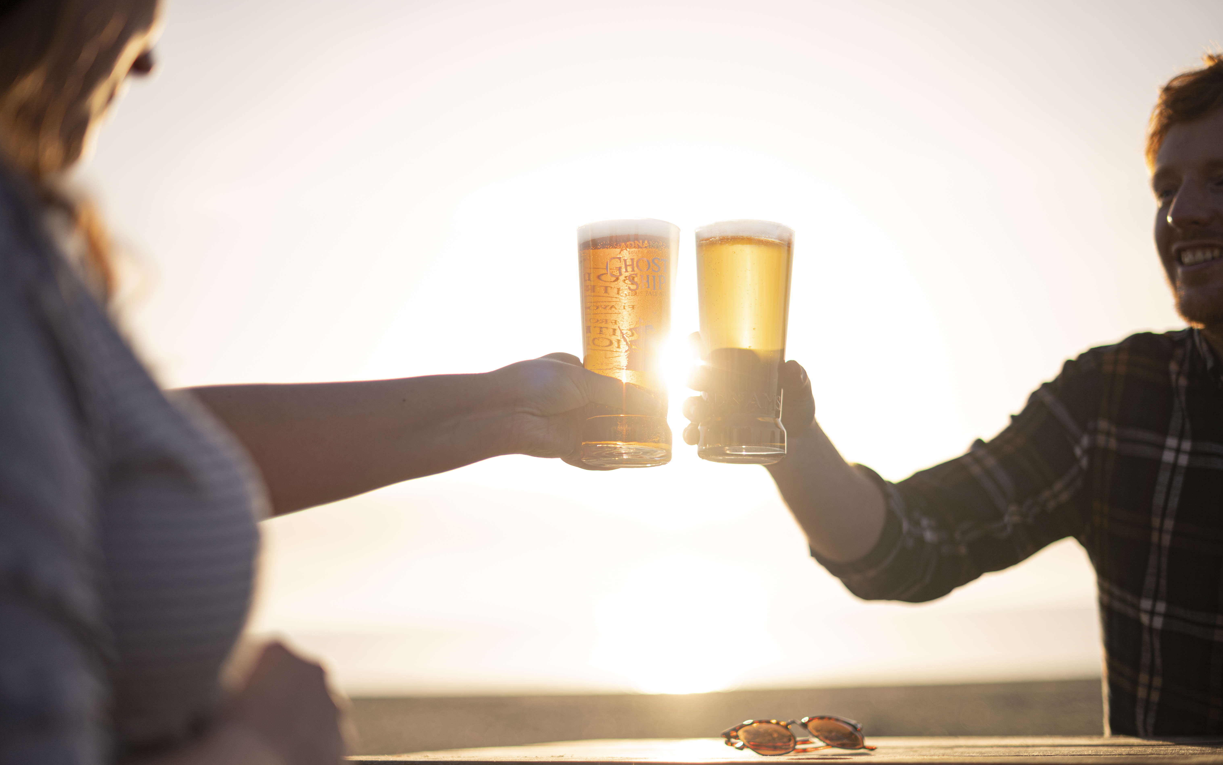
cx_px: 612
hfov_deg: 39.6
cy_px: 374
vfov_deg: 25.3
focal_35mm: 51
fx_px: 1700
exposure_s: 1/8000
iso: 100
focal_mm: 50
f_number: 2
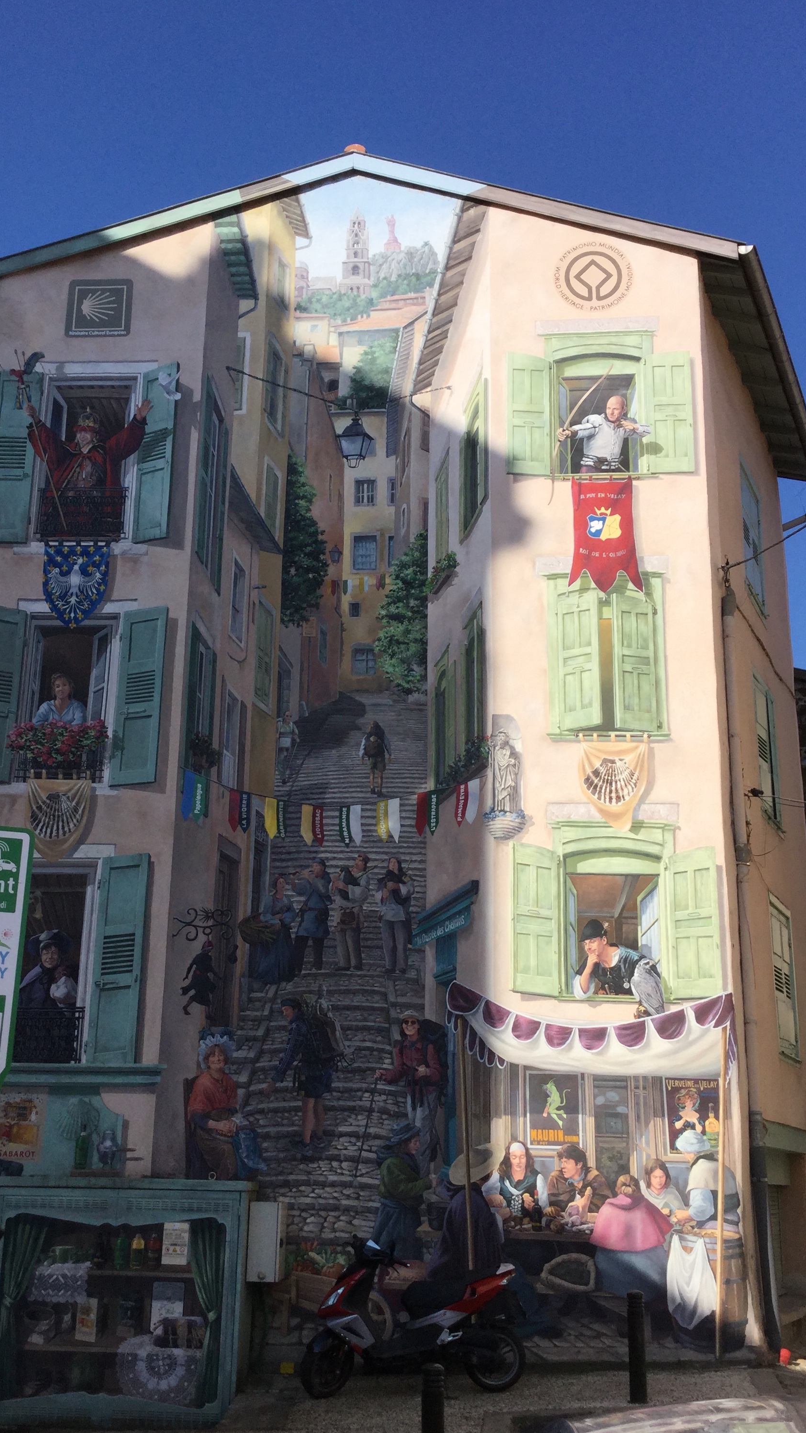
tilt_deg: +17.0
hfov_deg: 31.9
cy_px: 752
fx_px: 1406
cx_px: 341
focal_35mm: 37
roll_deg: -1.1
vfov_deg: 54.0
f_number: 2.4
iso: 25
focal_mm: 3.3
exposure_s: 1/1335
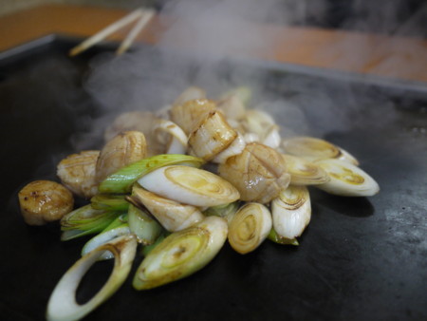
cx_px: 214
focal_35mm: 40
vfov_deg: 36.0
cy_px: 160
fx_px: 494
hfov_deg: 46.8
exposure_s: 1/60
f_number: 1.7
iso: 500
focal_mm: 20
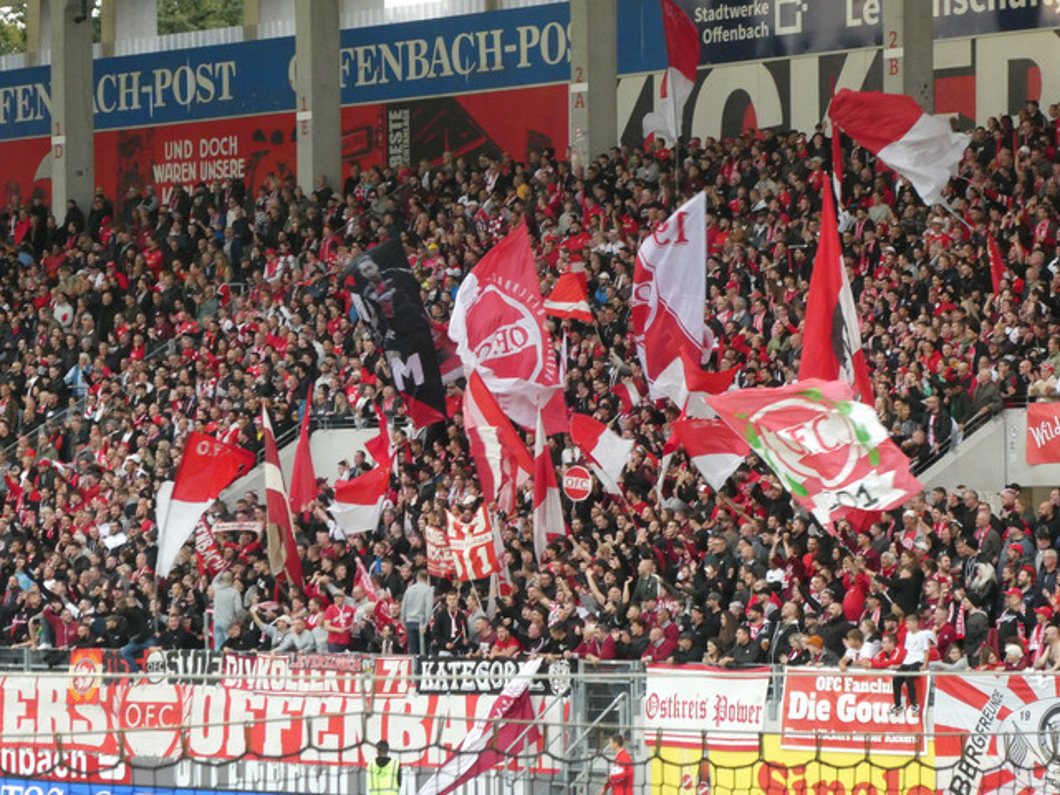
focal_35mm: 160
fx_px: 4899
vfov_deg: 9.3
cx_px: 530
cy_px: 398
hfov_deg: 12.3
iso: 640
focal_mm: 28.7
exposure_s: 1/80
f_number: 5.5
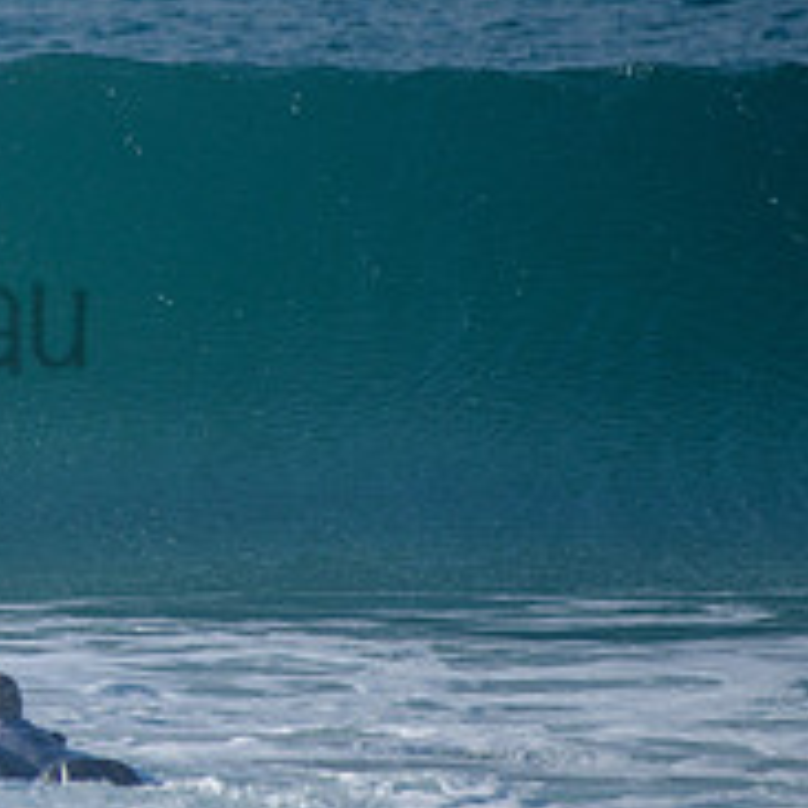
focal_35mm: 1386
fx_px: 36602
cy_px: 267
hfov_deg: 1.3
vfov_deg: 1.3
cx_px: -380
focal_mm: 500
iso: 220
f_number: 5.6
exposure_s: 1/2000
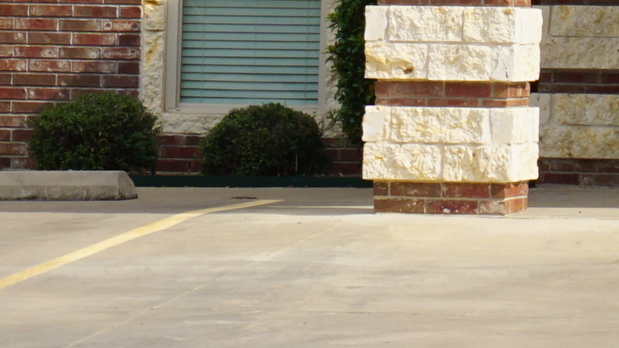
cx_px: 1308
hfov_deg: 6.6
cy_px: -378
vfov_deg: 3.8
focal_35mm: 315
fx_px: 5171
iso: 100
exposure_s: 1/125
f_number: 11
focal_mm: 32
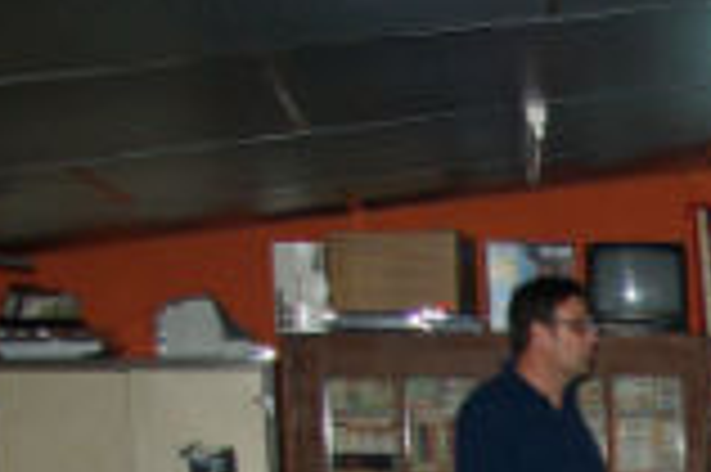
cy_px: 838
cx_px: 1084
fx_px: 2249
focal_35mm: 114
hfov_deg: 16.3
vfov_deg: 11.2
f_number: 4.5
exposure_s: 1/30
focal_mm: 20
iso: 400
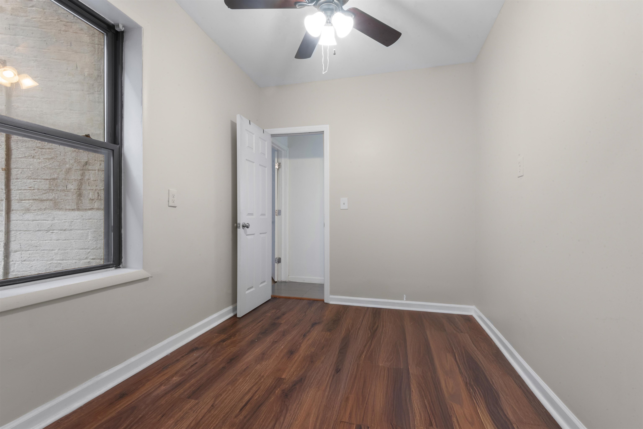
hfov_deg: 96.7
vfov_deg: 73.8
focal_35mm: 16
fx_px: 286
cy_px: 214
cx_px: 322
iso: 500
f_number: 22
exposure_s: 4
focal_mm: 16
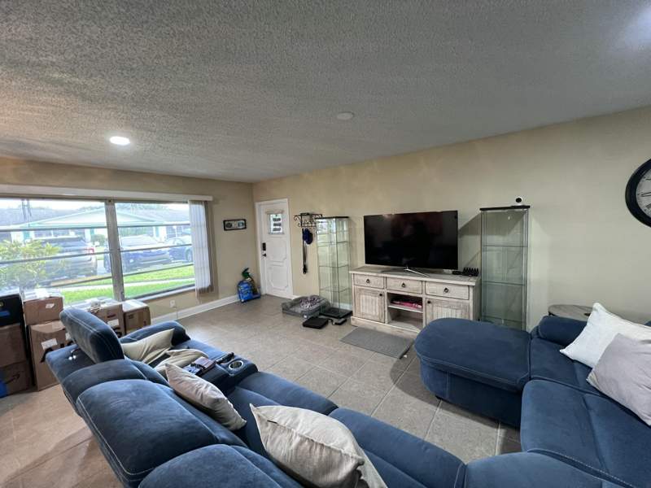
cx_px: 326
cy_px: 244
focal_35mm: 13
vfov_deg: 89.9
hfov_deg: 106.2
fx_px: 244
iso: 400
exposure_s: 1/60
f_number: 1.8
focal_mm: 1.57
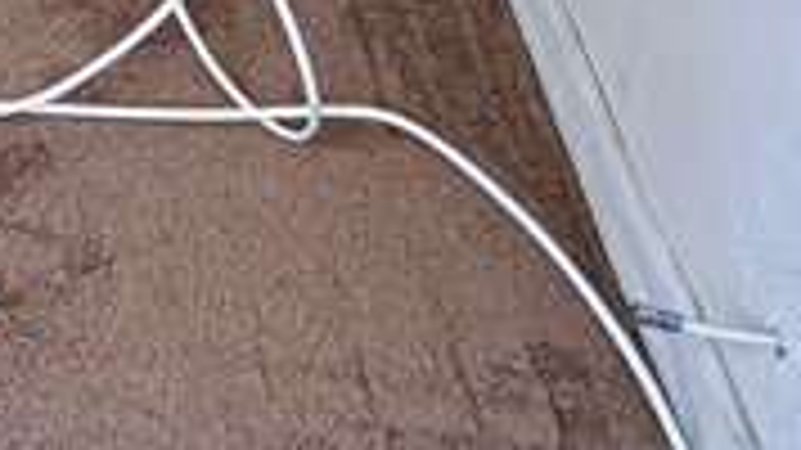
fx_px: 3185
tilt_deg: -8.2
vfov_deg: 7.1
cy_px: -954
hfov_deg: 11.1
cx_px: -1323
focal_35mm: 150
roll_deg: +0.1
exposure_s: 1/120
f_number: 1.78
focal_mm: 6.76
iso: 320
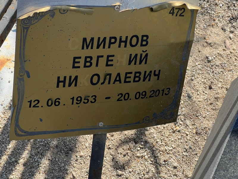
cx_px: 119
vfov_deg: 19.1
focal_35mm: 77
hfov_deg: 25.3
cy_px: 90
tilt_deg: -73.6
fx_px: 529
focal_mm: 9
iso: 32
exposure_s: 1/279
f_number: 2.8
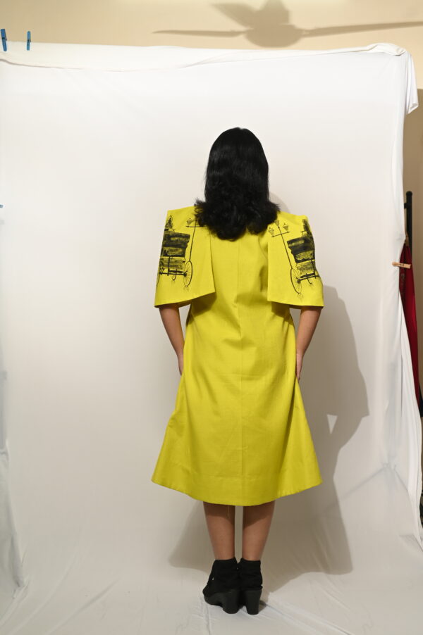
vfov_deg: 39.6
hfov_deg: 27.0
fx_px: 883
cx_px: 212
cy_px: 318
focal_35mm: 50
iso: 100
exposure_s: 1/160
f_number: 4
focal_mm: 50
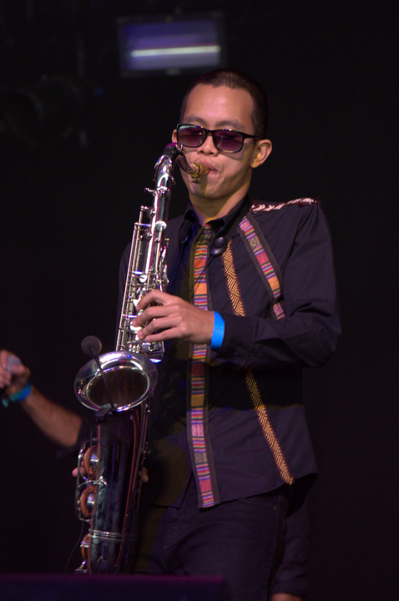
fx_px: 3051
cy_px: 300
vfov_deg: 11.3
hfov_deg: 7.5
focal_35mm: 183
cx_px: 200
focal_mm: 122
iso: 3200
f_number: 4.2
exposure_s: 1/125
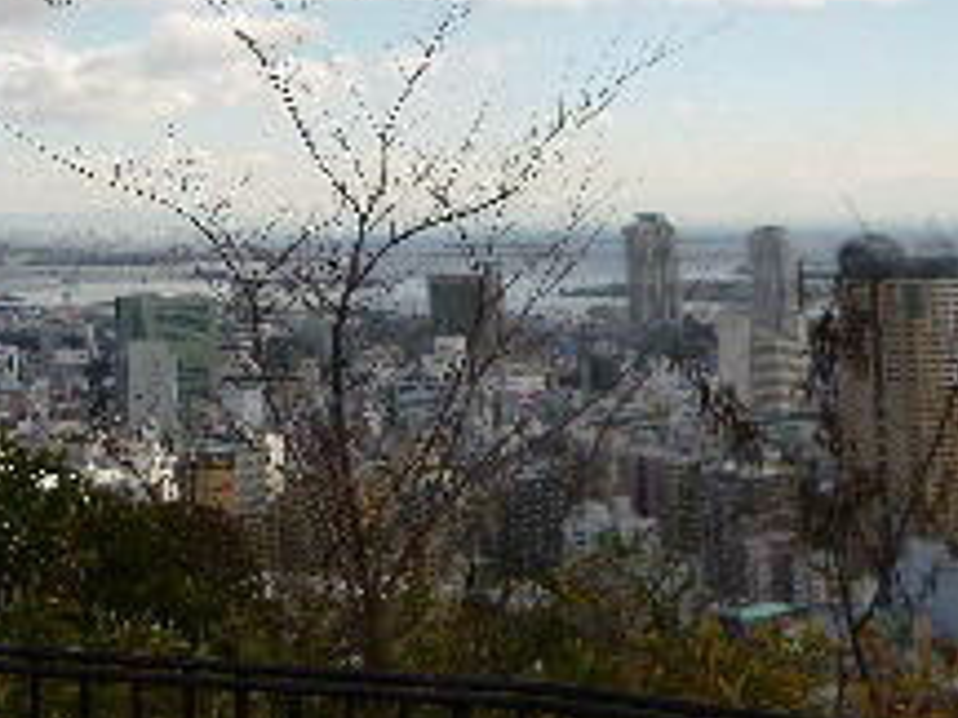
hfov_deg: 27.7
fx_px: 1854
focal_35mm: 67
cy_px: -55
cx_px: 53
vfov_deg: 20.9
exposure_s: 1/1000
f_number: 2.7
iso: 100
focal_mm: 5.2
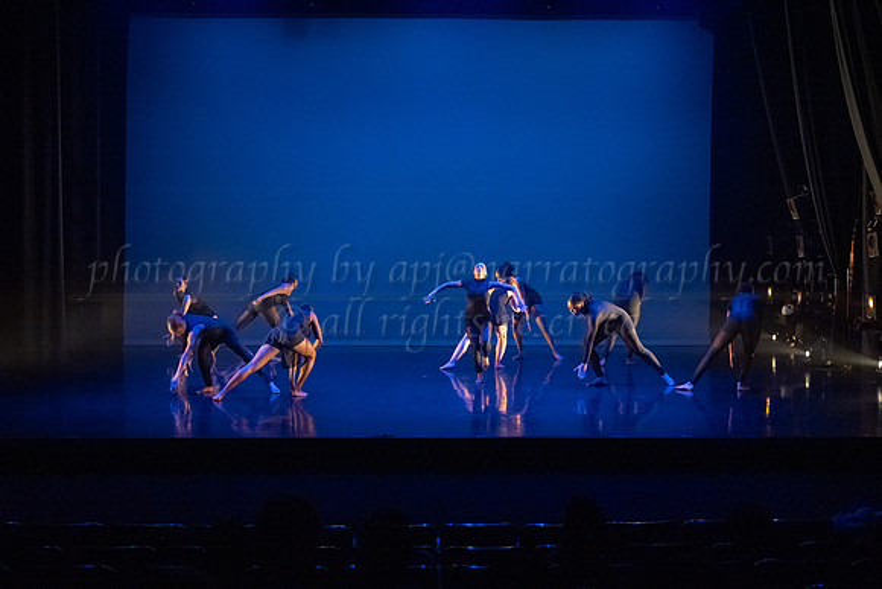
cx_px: 482
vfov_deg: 26.3
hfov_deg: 38.6
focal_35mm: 51
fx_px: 1258
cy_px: 306
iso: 4000
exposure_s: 1/250
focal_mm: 47
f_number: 3.2
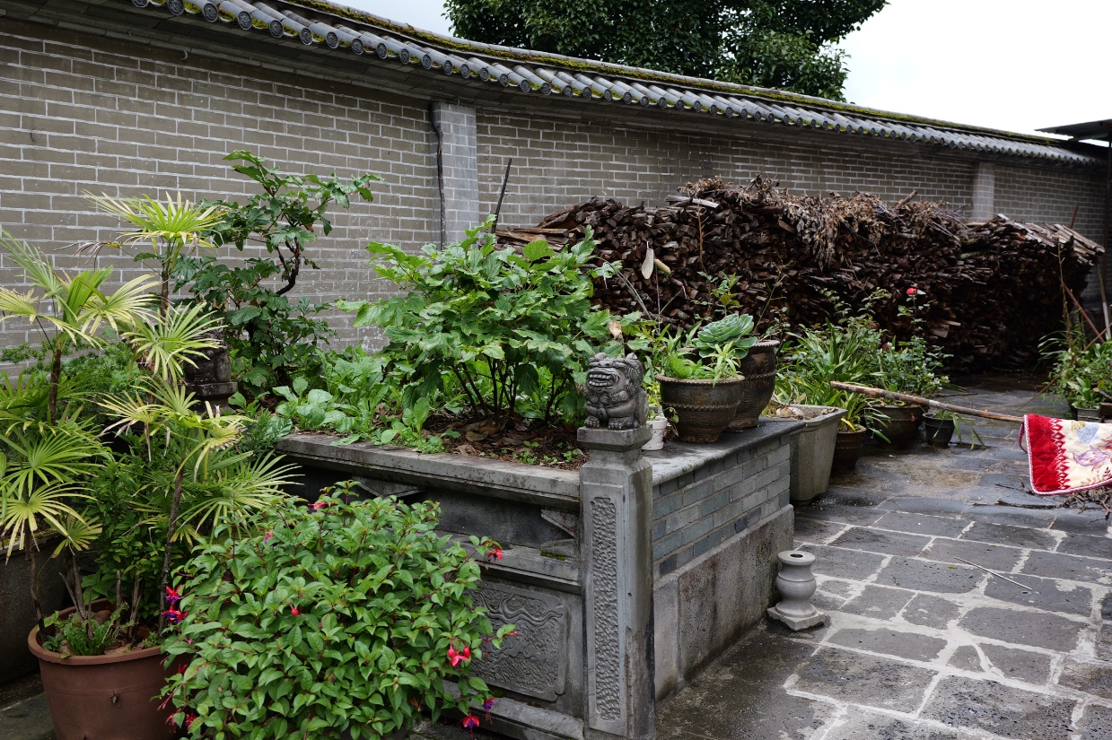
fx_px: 957
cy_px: 320
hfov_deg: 60.3
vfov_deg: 42.2
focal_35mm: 31
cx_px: 588
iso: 100
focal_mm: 24
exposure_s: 1/200
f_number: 4.5
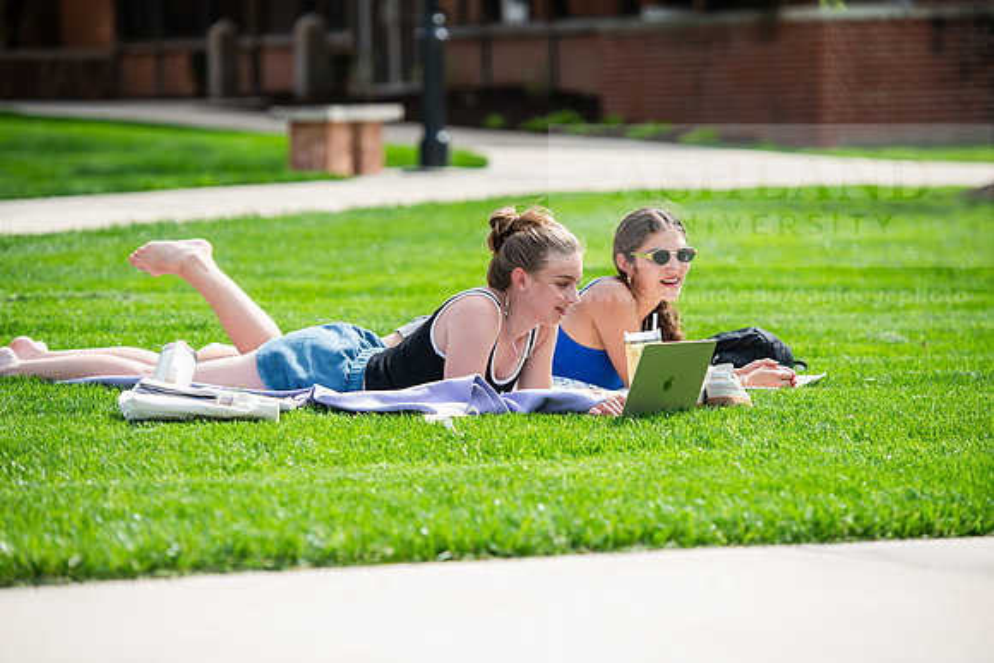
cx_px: 497
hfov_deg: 14.2
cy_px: 332
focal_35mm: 145
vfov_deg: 9.5
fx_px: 4004
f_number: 3.5
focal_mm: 145
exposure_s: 1/500
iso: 125
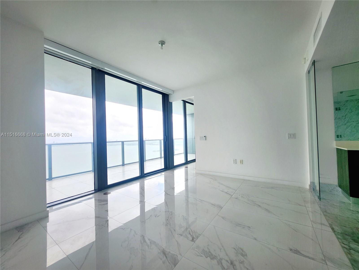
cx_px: 180
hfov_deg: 106.2
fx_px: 135
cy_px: 135
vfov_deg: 89.9
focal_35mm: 13
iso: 32
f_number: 2.2
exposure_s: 1/323
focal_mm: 1.74
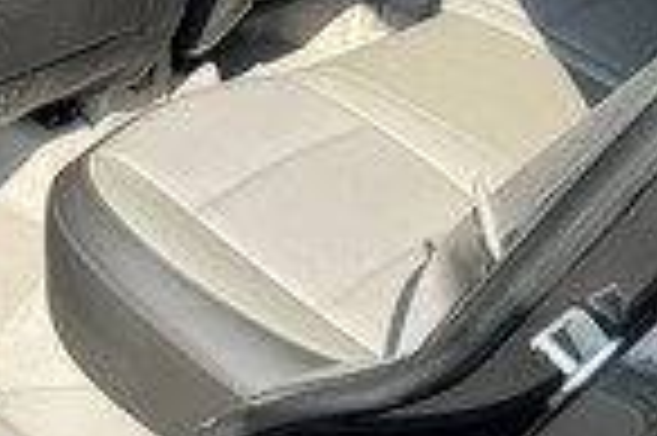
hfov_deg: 22.3
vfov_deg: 16.9
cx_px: -238
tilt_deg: -28.4
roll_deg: -1.0
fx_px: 1458
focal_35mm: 80
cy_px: 85
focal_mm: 3
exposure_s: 1/397
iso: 25
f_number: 1.8
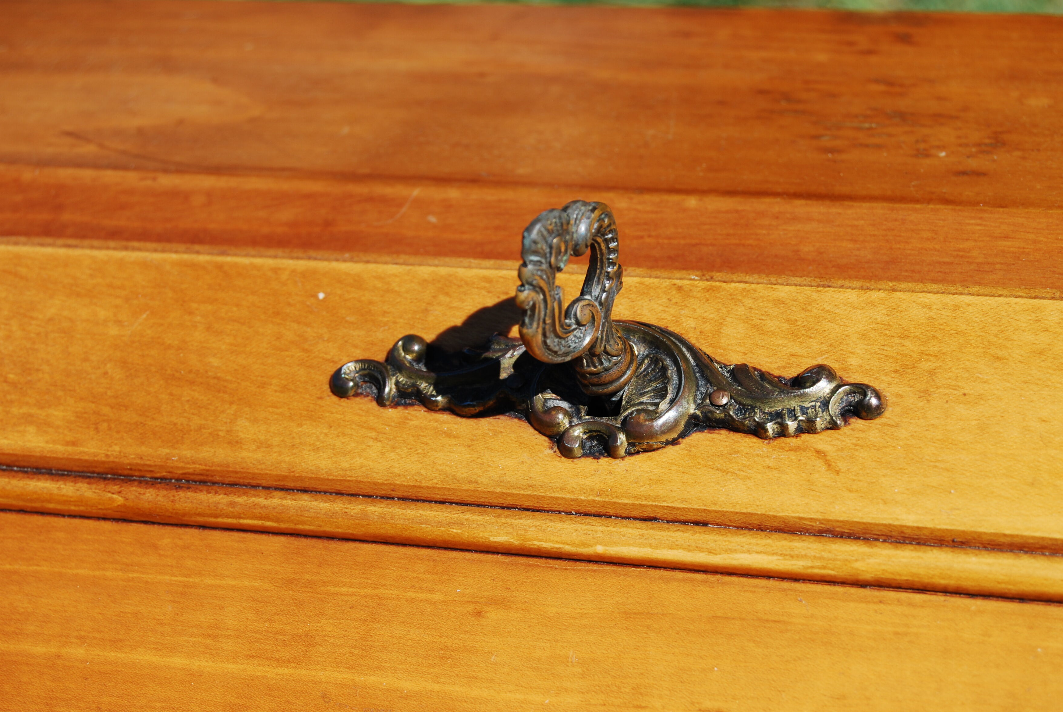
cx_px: 569
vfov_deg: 15.0
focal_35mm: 92
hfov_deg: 22.2
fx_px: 2707
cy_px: 375
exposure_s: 1/250
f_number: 8
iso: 100
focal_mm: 55
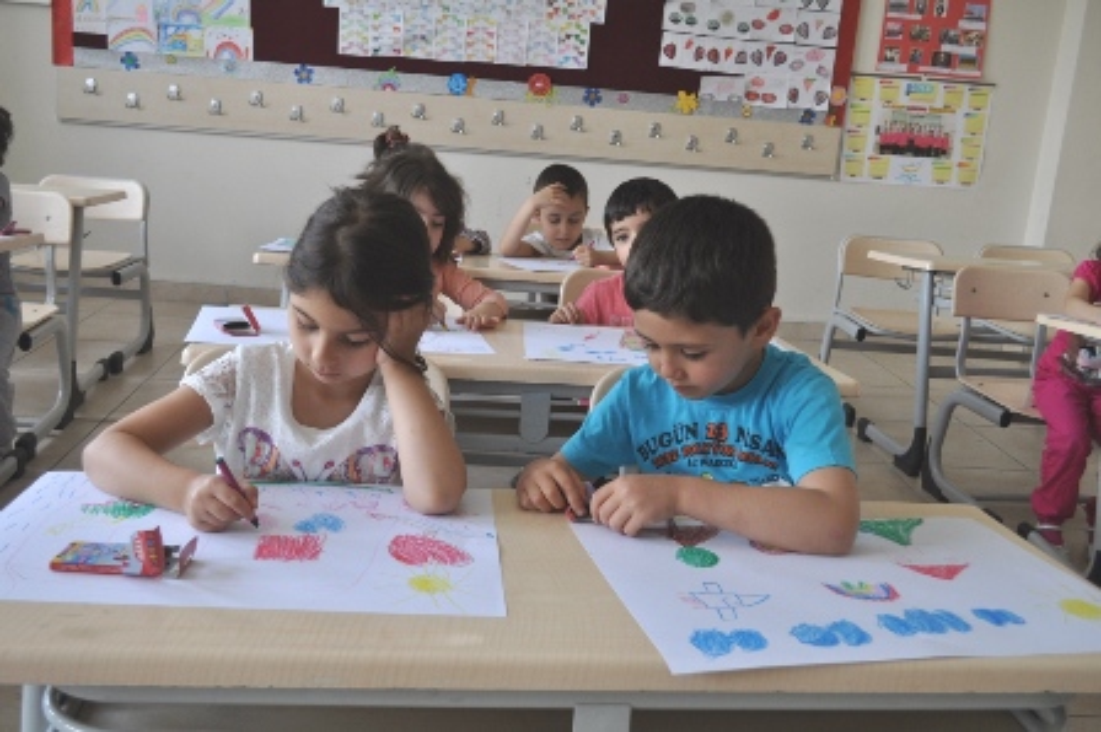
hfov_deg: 53.2
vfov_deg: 36.8
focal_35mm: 36
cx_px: 550
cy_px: 366
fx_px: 1100
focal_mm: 24
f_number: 4.8
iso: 400
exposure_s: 1/90
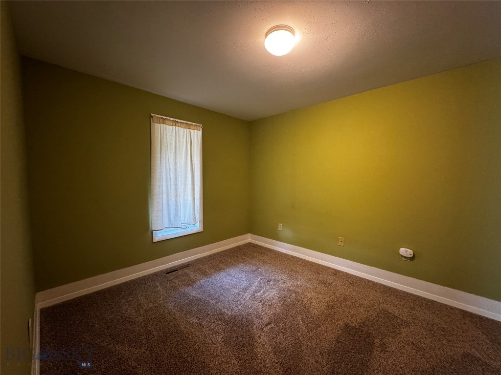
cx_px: 250
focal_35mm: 14
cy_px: 188
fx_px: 203
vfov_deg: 85.7
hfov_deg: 102.1
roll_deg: +0.2
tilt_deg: -4.0
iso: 800
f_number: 2.2
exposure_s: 1/60
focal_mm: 2.22
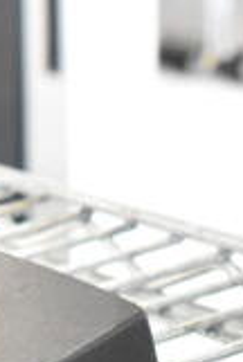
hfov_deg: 6.9
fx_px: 1885
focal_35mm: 187
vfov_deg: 10.5
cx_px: -353
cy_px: -216
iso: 1600
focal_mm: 22
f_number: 3.8
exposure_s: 1/60
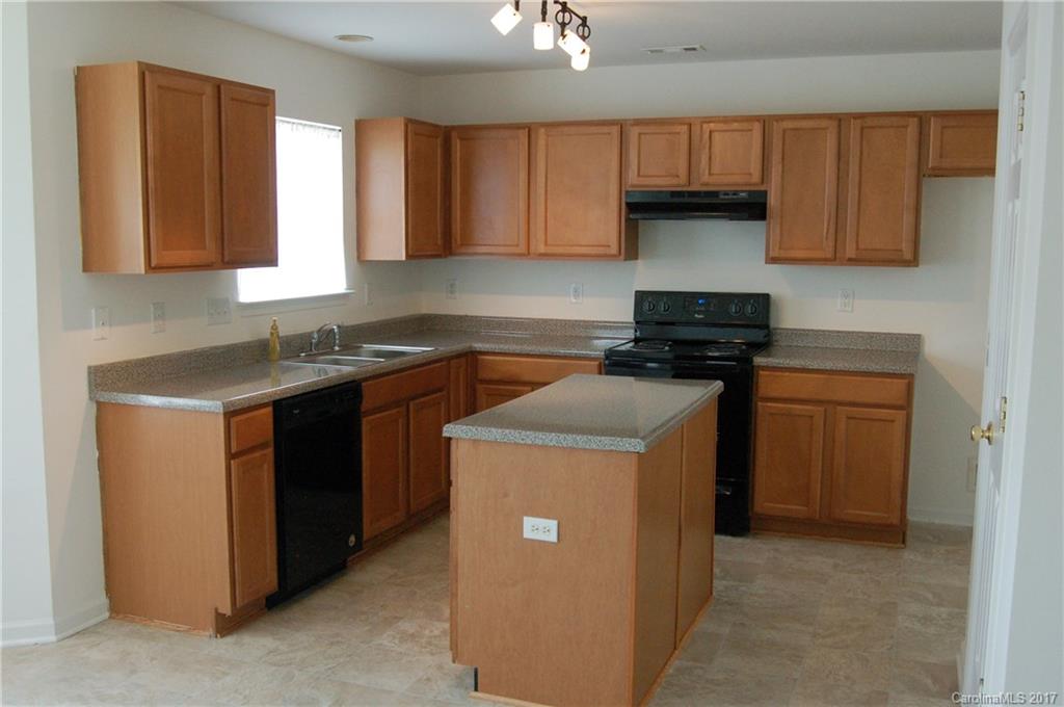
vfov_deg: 38.3
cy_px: 354
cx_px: 532
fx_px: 1018
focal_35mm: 34
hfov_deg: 55.2
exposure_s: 1/160
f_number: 6.3
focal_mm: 23
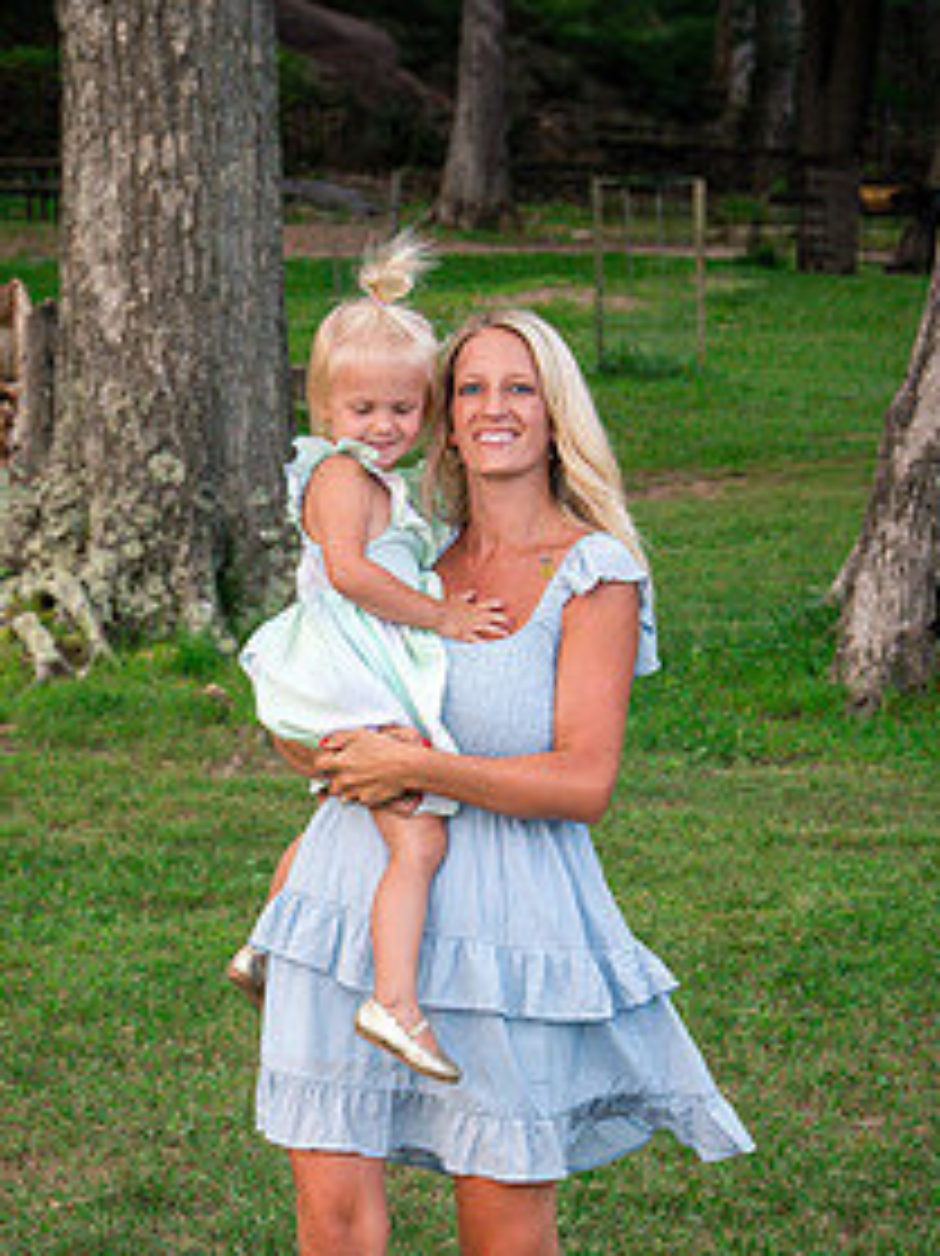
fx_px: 6558
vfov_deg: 10.9
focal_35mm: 181
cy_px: 840
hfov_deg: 8.2
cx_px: 38
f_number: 5.6
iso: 800
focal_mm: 70
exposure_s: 1/200
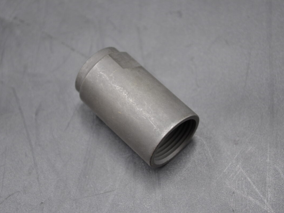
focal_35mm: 90
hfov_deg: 21.9
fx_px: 735
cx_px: 141
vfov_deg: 16.5
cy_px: 106
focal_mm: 55
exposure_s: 1/25
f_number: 5.6
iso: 400
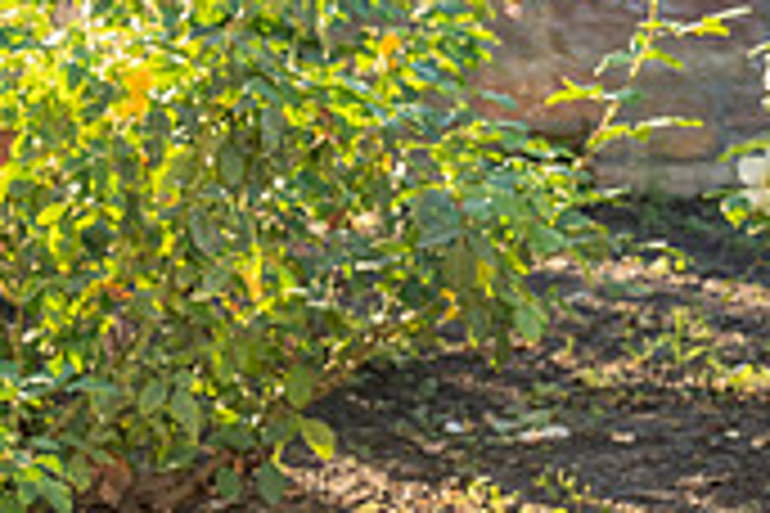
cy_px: -232
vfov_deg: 5.7
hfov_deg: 8.4
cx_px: 1256
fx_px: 5069
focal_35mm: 237
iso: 200
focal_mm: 70
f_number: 5.6
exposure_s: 1/200
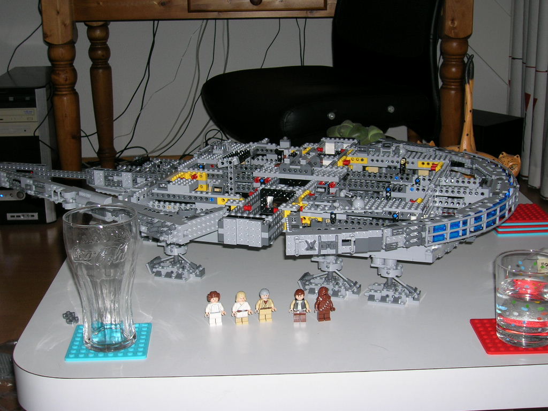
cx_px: 274
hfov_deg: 38.2
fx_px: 792
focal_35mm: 50
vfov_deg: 29.1
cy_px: 206
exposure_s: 1/60.1
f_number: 3.3
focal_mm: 8.4
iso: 50
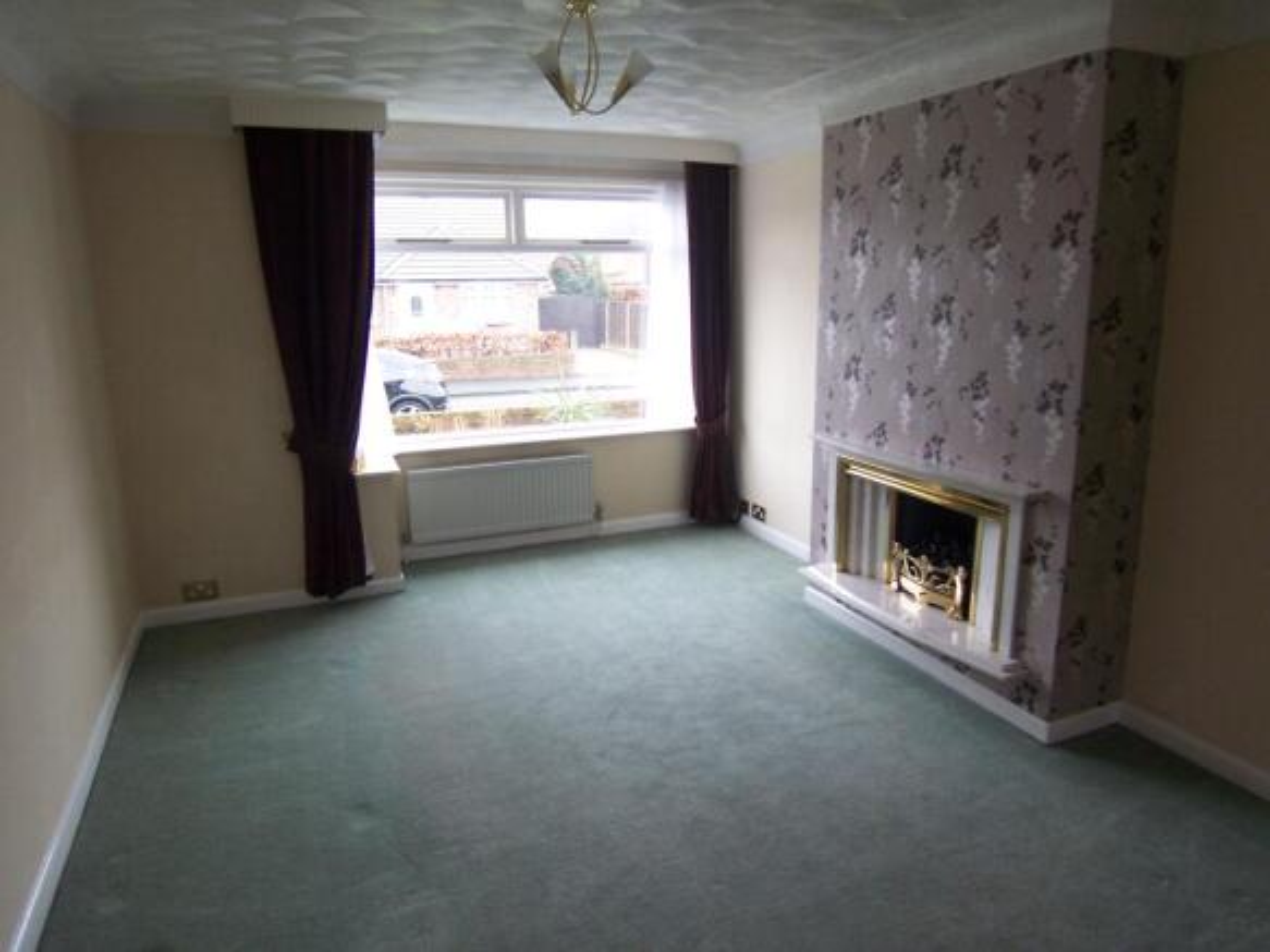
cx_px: 635
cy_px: 476
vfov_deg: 58.9
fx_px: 844
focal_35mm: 23
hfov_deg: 73.9
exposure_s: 1/30
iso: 100
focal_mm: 3.8
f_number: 2.8
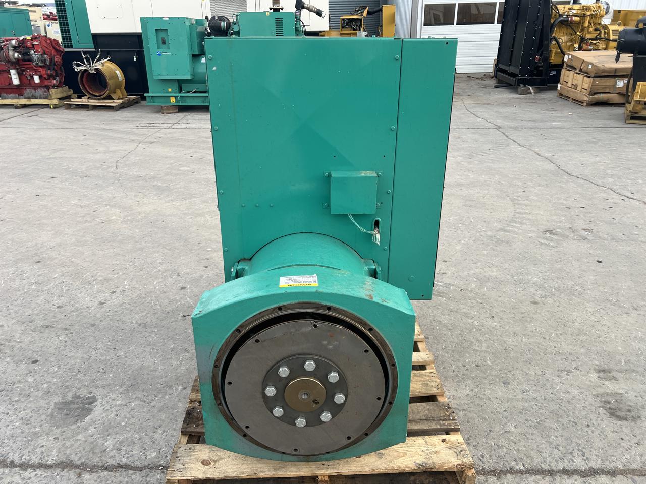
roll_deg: +1.8
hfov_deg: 67.3
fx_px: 485
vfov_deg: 53.1
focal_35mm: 26
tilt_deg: -26.6
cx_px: 323
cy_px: 242
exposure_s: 1/221
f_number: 1.5
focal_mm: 5.7
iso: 40
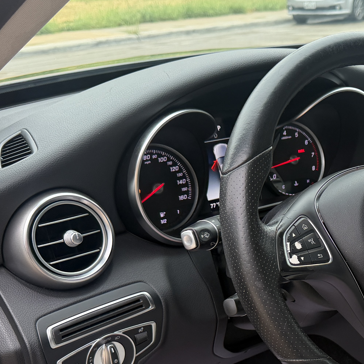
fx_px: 726
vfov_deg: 27.7
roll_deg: +1.2
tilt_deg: -22.0
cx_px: 397
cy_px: 277
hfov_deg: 26.1
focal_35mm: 61
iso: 100
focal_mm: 6.76
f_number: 1.78
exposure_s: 1/121
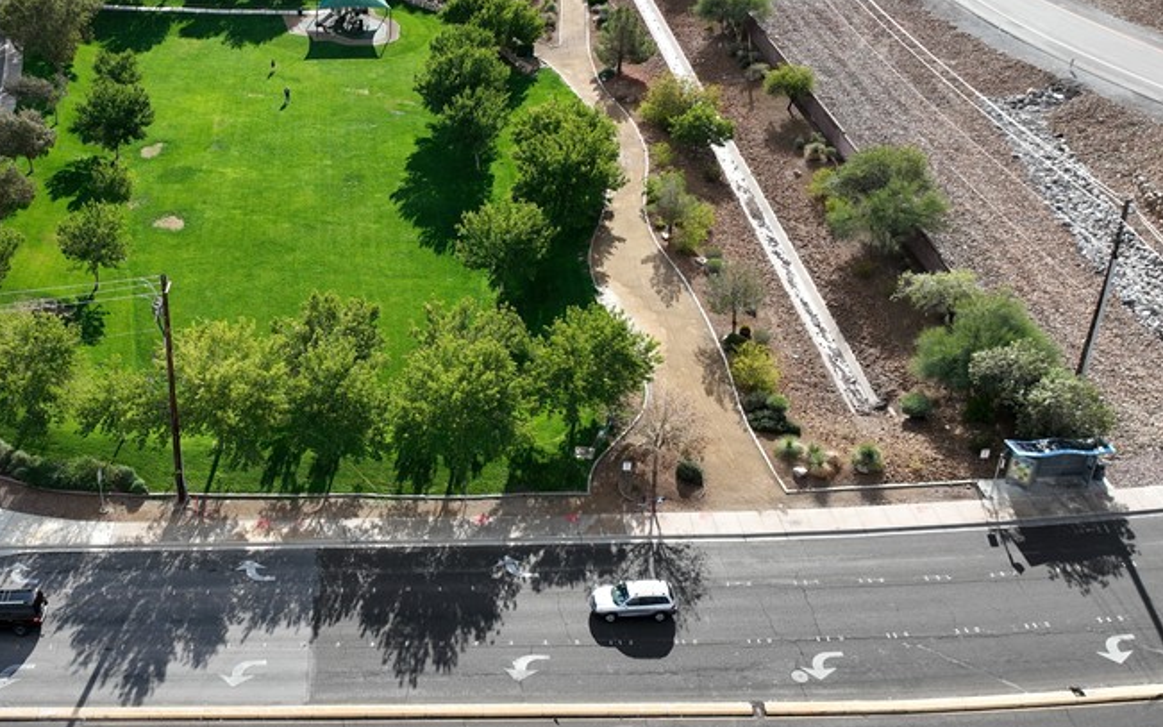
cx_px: 356
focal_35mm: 40
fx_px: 1268
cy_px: 296
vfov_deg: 31.9
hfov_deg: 48.2
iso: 110
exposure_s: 1/1250
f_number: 2.8
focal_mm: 12.29
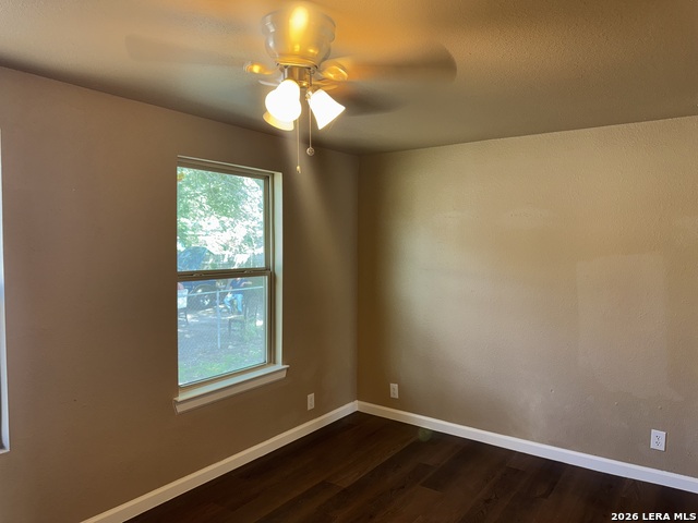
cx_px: 349
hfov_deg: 71.6
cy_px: 262
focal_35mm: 24
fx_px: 484
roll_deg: -0.4
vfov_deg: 56.8
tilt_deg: -3.8
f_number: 1.78
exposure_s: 1/30
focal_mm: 6.76
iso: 80
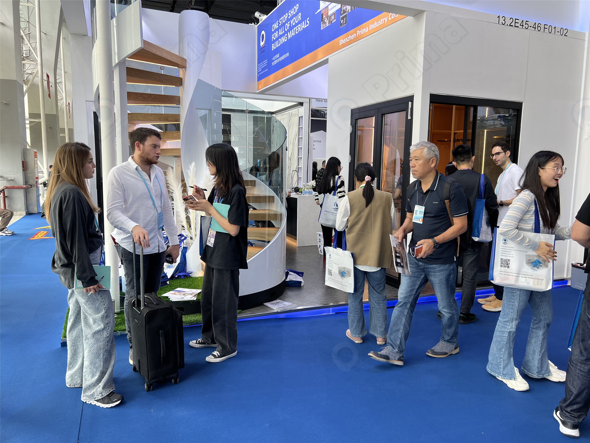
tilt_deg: -8.0
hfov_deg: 67.3
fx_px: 443
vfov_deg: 53.1
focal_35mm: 26
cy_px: 222
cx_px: 295
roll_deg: -1.9
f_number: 1.5
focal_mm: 5.7
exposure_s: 1/100
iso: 40
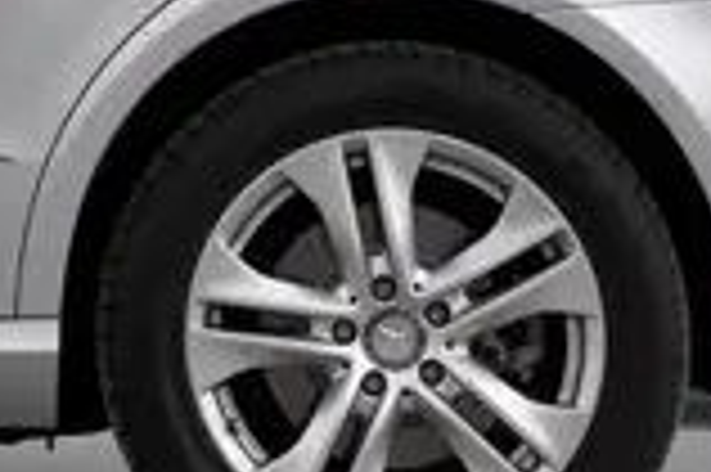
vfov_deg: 2.9
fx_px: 9292
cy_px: -948
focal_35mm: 471
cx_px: -626
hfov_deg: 4.3
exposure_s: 1/20
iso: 100
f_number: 16
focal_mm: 62
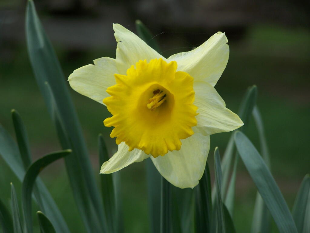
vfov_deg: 7.9
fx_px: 1693
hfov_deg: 10.5
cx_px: 155
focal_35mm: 189
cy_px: 116
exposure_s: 1/400
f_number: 3.2
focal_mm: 31.3
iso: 80
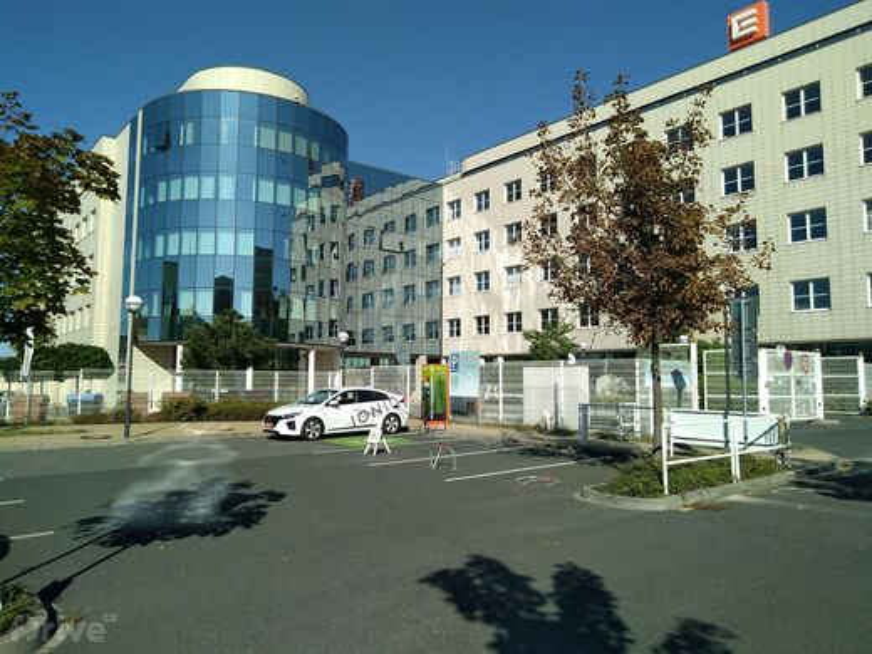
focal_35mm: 26
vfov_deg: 53.1
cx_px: 436
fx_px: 655
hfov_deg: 67.3
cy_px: 327
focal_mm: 3.46
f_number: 2.2
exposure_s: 1/1735
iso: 100
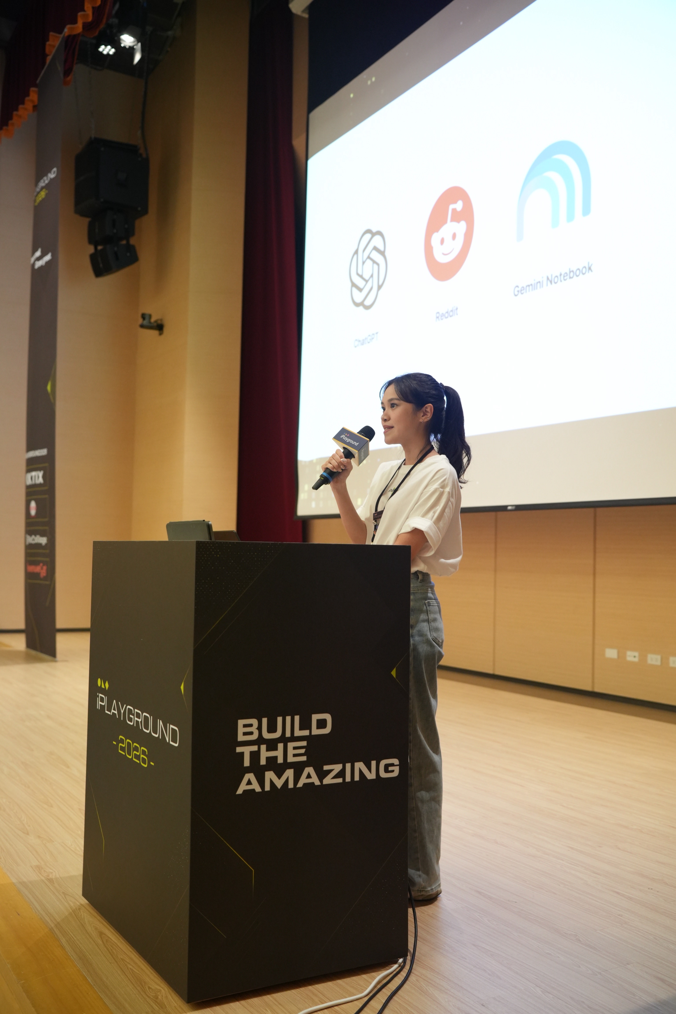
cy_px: 507
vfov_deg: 54.4
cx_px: 338
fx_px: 986
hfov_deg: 37.9
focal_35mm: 35
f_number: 3.2
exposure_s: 1/100
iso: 2000
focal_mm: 35
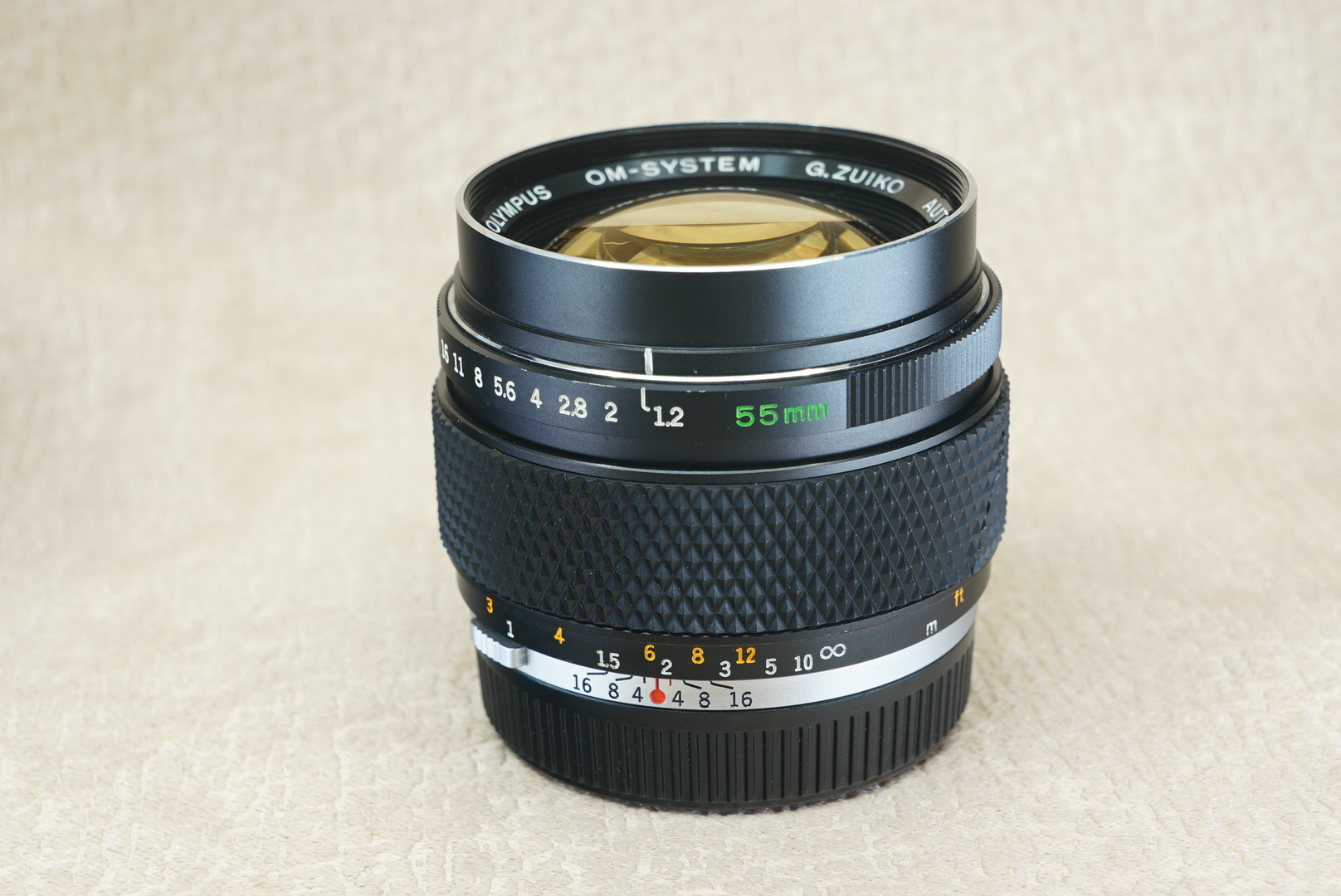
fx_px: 2684
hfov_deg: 28.1
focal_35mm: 72
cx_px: 670
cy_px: 448
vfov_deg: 19.0
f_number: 9
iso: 100
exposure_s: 1
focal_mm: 48
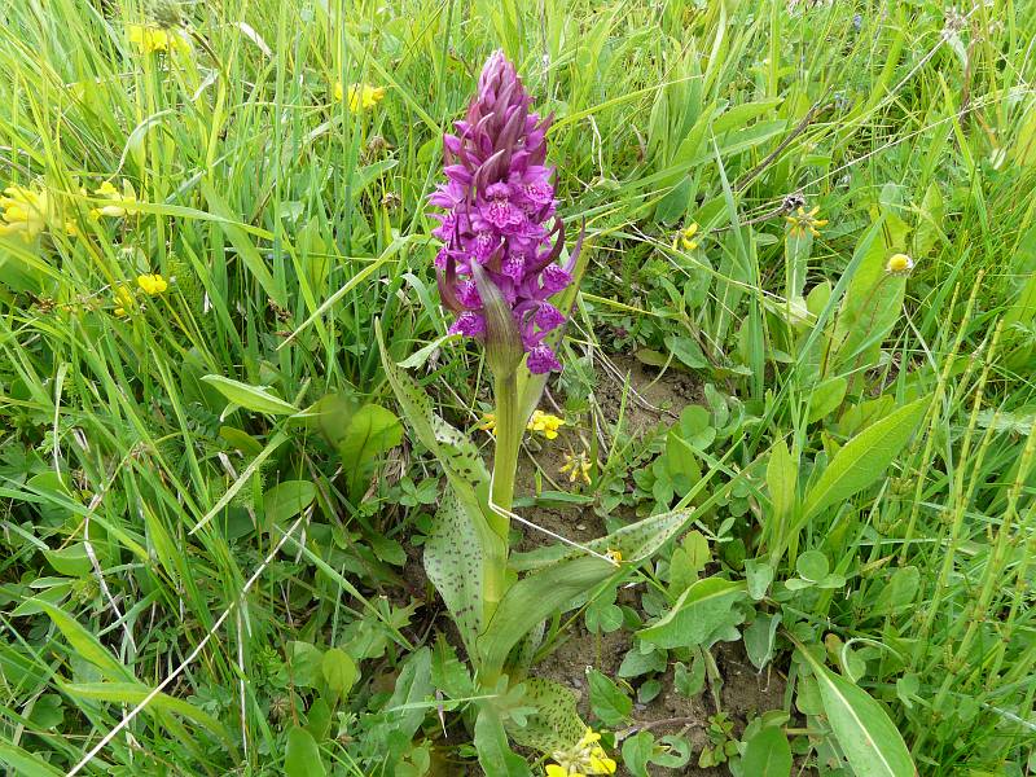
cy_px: 388
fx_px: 838
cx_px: 518
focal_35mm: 28
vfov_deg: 49.7
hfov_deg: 63.4
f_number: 4
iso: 100
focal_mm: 4.6
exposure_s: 1/100
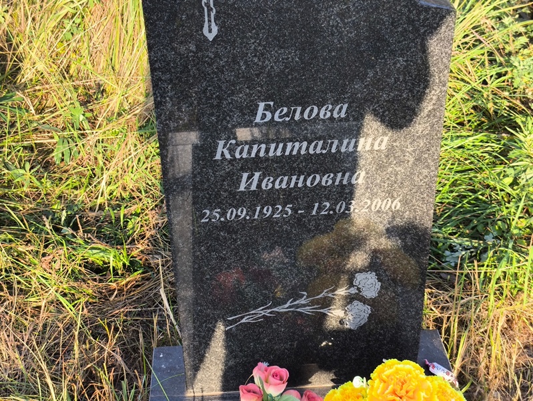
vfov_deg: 29.1
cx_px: 266
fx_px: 770
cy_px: 200
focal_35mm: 50
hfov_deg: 38.2
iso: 50
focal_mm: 4.71
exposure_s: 1/212
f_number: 1.7
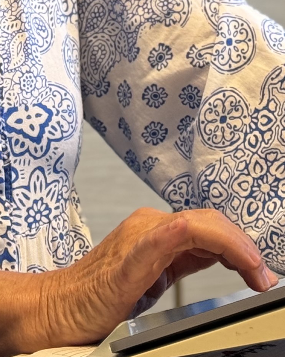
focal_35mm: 202
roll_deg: +0.1
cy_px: -197
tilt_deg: +3.4
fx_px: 2130
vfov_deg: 9.3
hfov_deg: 7.6
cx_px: -35
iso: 64
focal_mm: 6.76
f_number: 1.78
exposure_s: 1/100
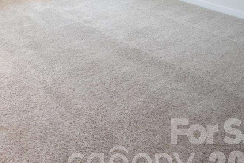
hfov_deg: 31.1
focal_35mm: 46
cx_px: -87
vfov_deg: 24.7
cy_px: -60
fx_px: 312
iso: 800
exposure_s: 1/100
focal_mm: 10
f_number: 5
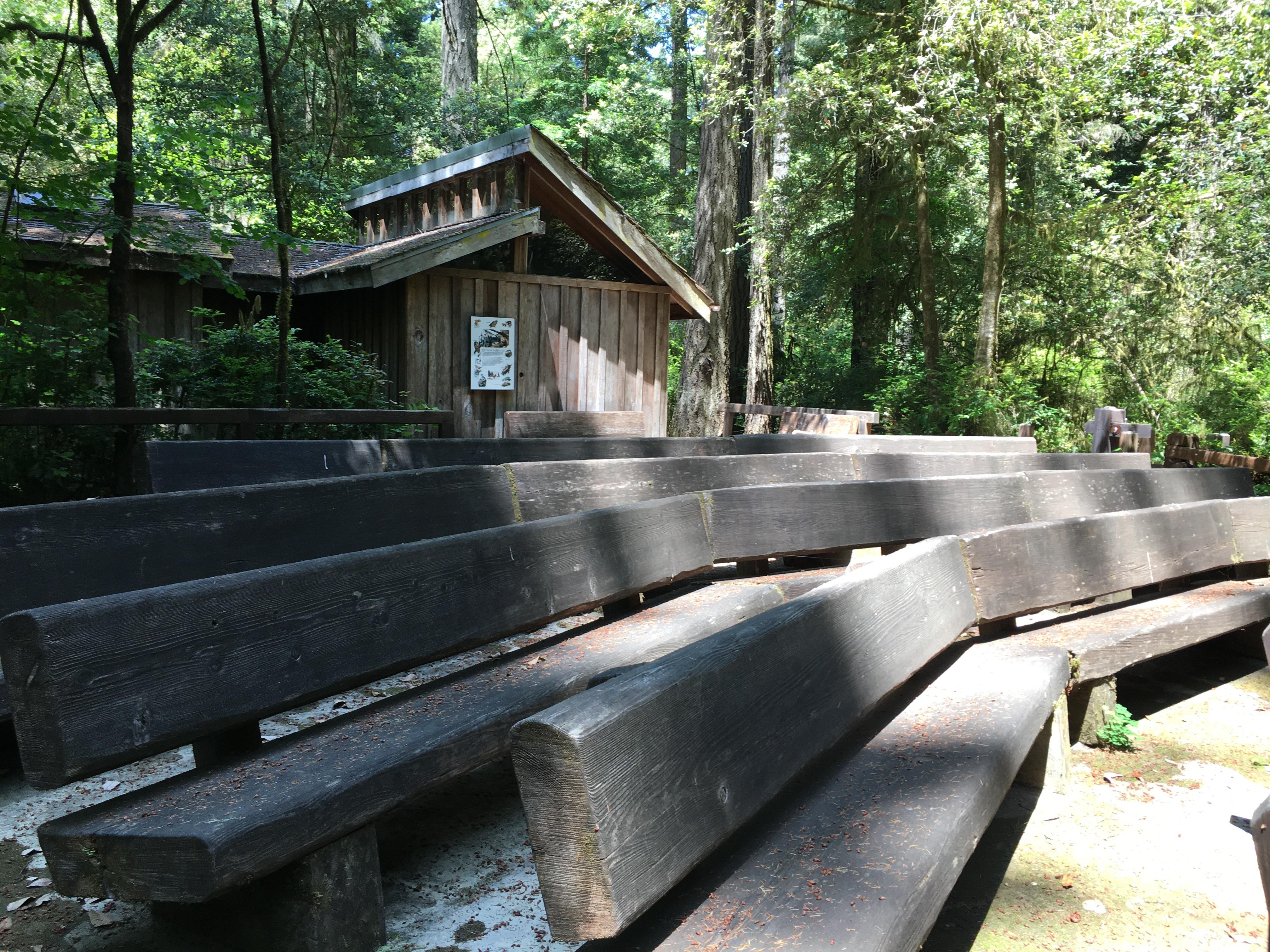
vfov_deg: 48.2
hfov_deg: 61.7
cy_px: 476
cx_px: 635
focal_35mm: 29
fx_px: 1064
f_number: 2.2
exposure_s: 1/120
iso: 32
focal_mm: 4.15
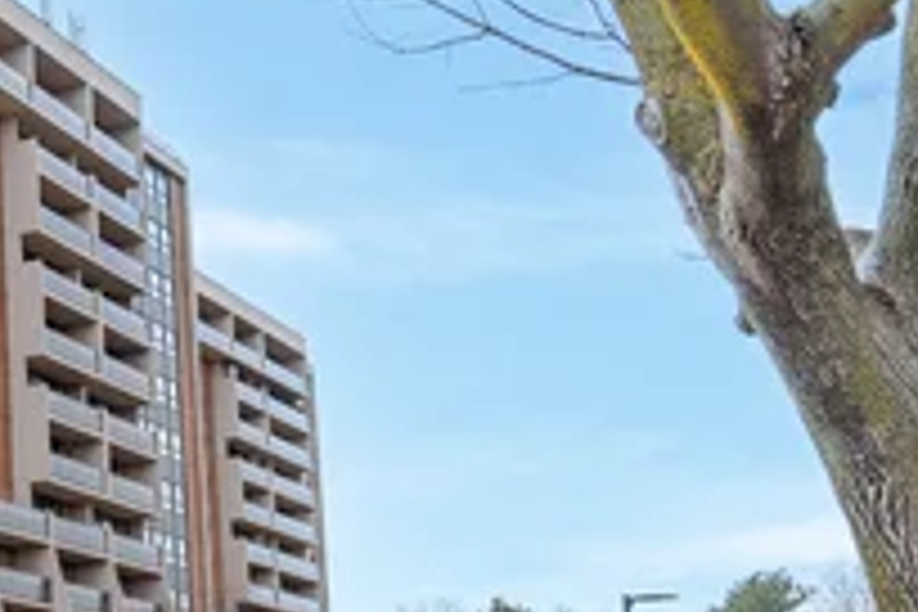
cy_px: 502
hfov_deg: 24.7
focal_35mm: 71
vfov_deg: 19.1
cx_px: -292
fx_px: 1799
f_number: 7.1
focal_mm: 15
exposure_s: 1/250
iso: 50
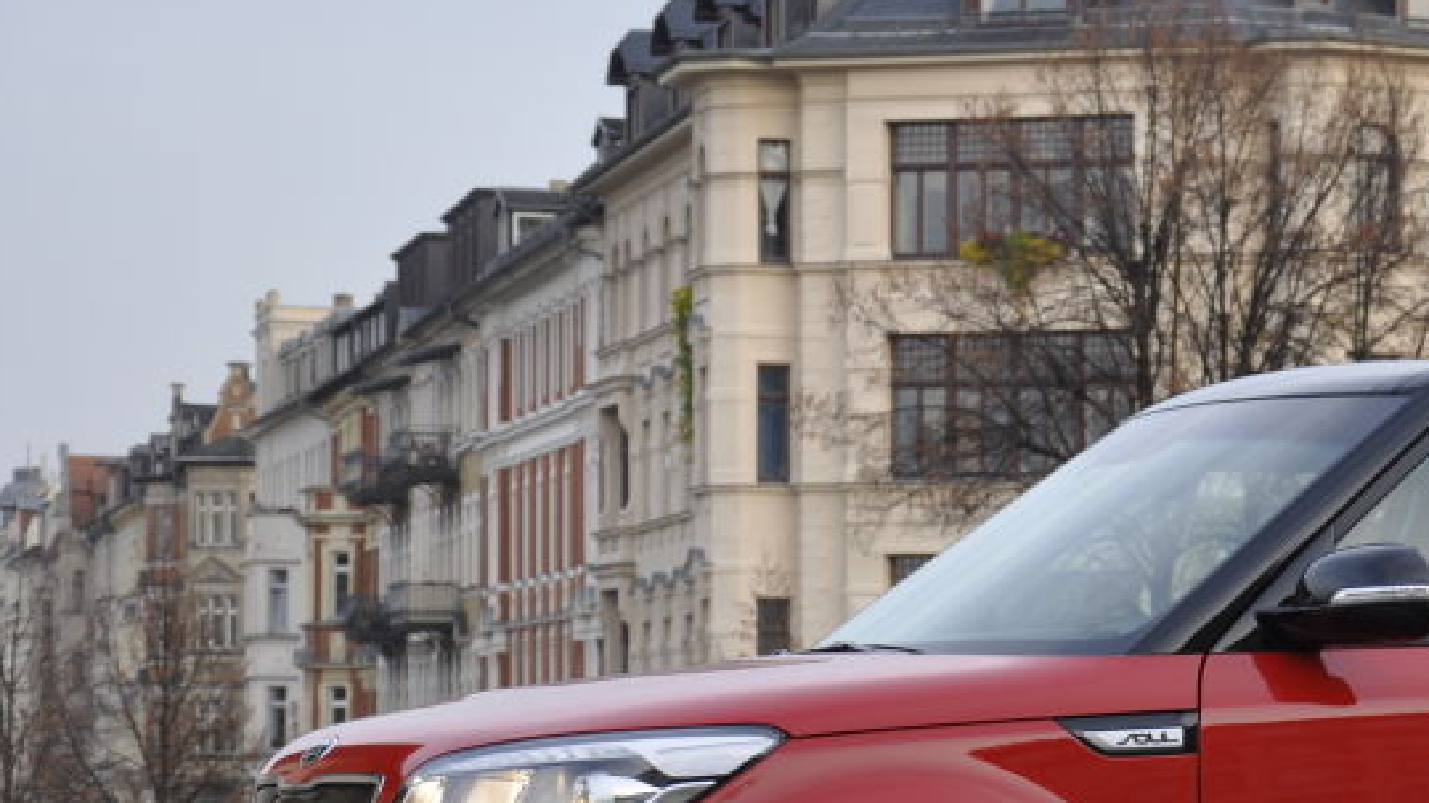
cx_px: 1342
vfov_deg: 7.8
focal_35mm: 155
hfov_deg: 13.7
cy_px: 779
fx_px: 5872
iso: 250
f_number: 5.6
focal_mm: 52
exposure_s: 1/125
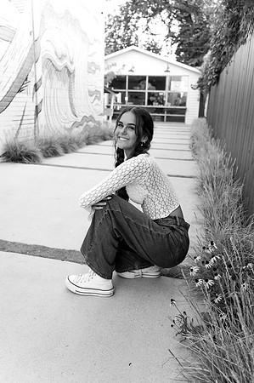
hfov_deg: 44.2
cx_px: 127
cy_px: 192
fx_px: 313
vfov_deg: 62.8
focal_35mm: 30
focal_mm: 29.5
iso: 1600
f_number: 4
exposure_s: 1/500
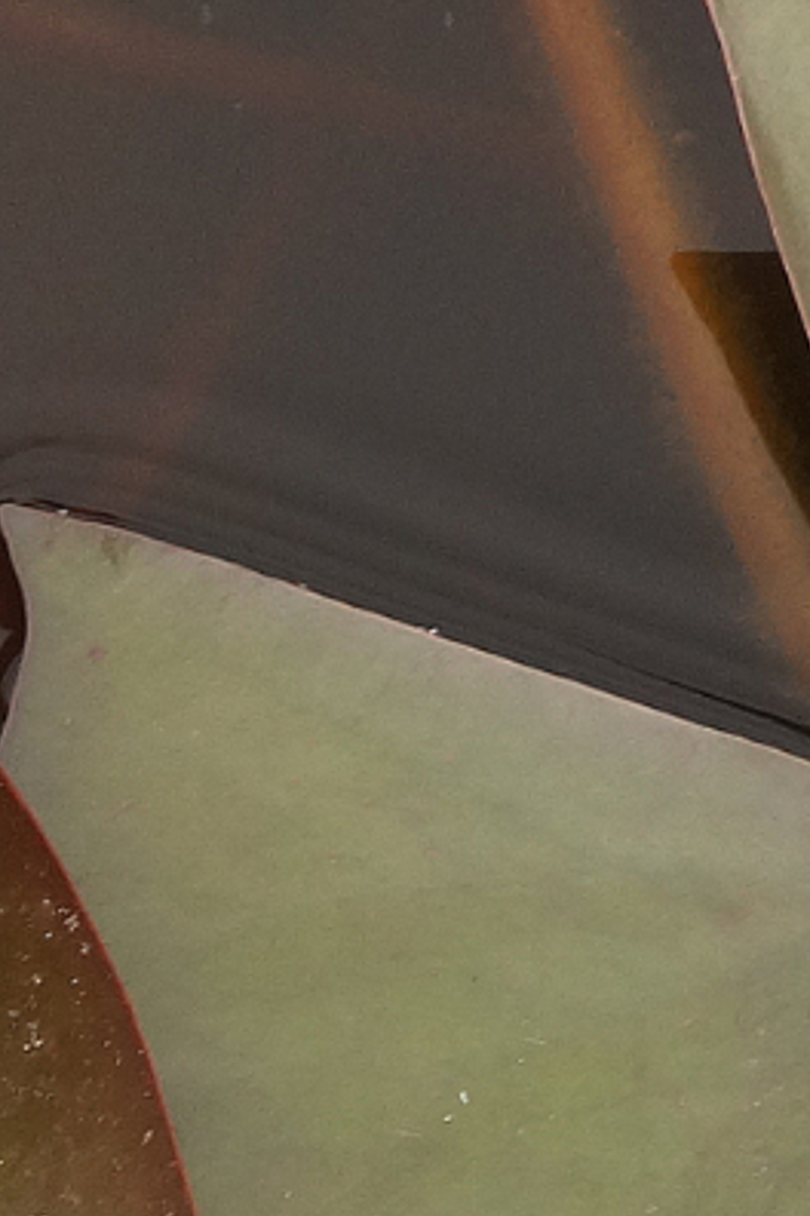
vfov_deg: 4.5
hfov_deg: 3.0
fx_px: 15321
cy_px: 645
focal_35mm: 454
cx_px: -746
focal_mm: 100
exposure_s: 1/160
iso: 500
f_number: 13
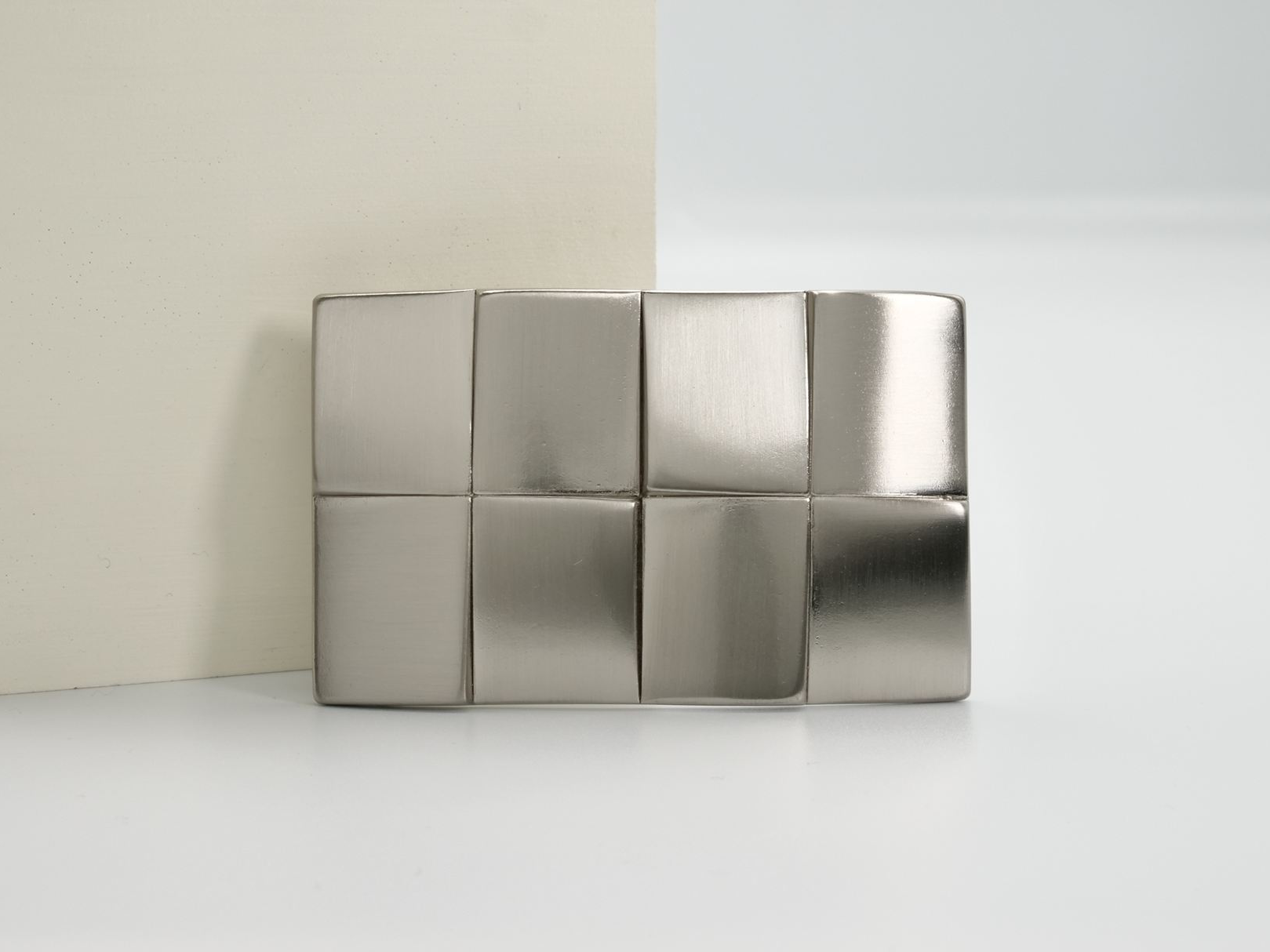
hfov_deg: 23.6
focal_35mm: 83
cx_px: 651
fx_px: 3045
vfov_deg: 17.8
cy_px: 402
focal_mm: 35
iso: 400
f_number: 11
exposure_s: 1/50
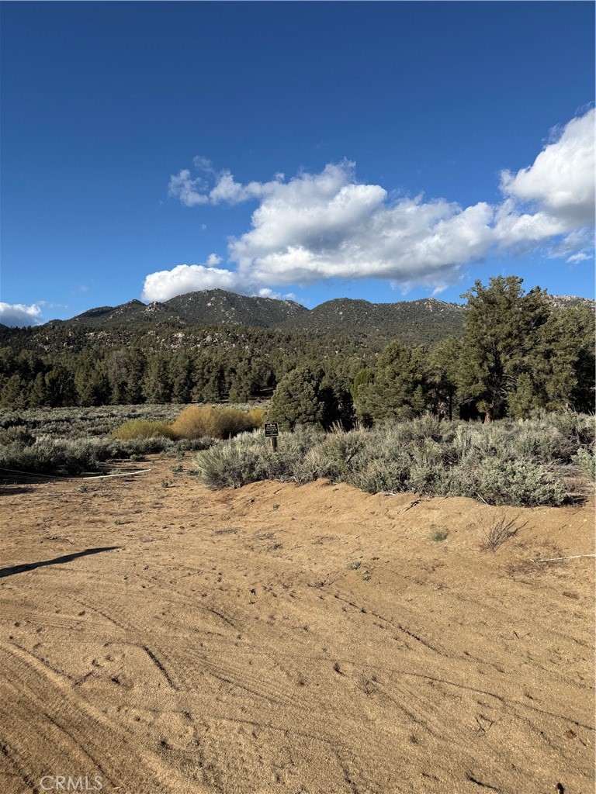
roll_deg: -1.6
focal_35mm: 24
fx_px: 551
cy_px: 397
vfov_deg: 71.6
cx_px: 298
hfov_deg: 56.8
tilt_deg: +0.3
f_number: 1.78
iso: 80
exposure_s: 1/4673
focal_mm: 6.76
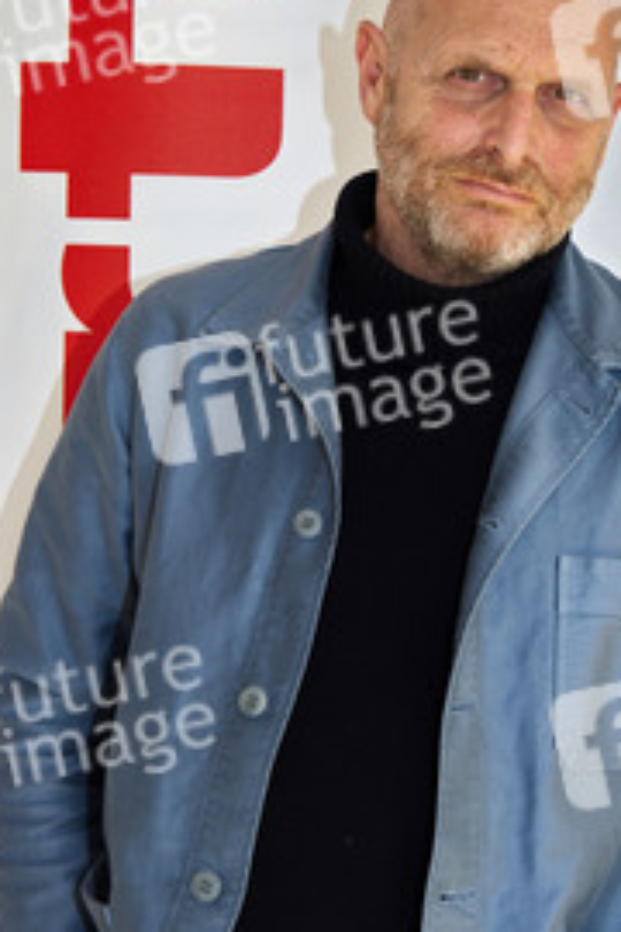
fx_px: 1837
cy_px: 556
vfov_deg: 28.4
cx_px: 414
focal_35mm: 71
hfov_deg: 19.1
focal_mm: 48
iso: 400
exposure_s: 1/250
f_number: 5.6
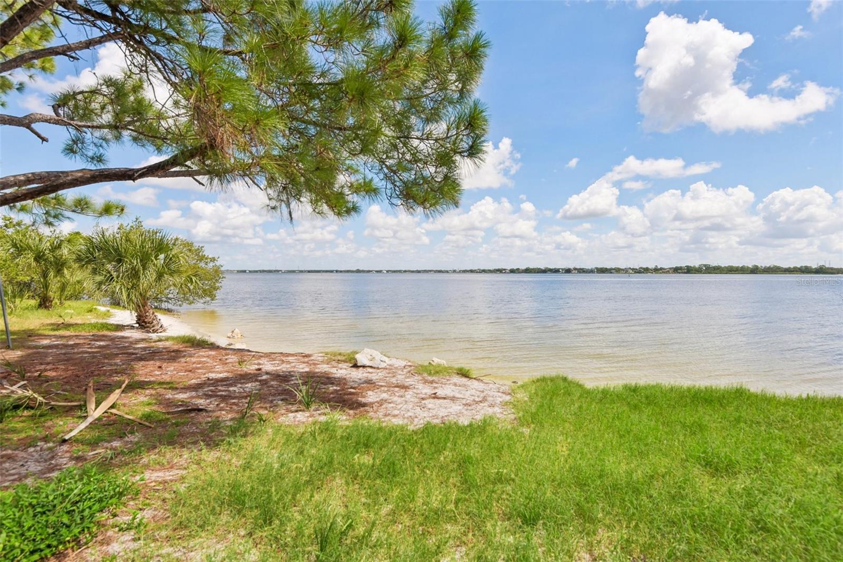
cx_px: 422
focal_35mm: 19
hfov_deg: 86.9
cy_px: 281
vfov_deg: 64.5
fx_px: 445
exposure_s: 1/1600
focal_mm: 19
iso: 400
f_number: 8
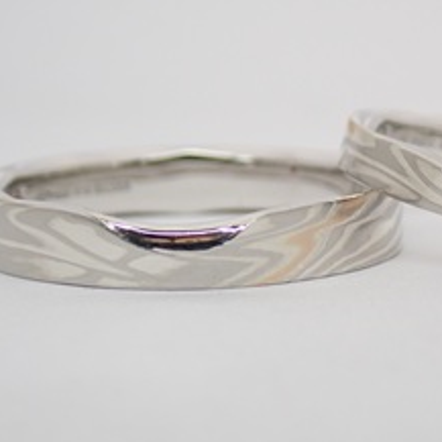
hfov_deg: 12.4
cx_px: 324
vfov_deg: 12.4
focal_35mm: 141
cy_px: 207
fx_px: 2037
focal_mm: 13.65
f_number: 4.1
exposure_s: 1/100
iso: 200
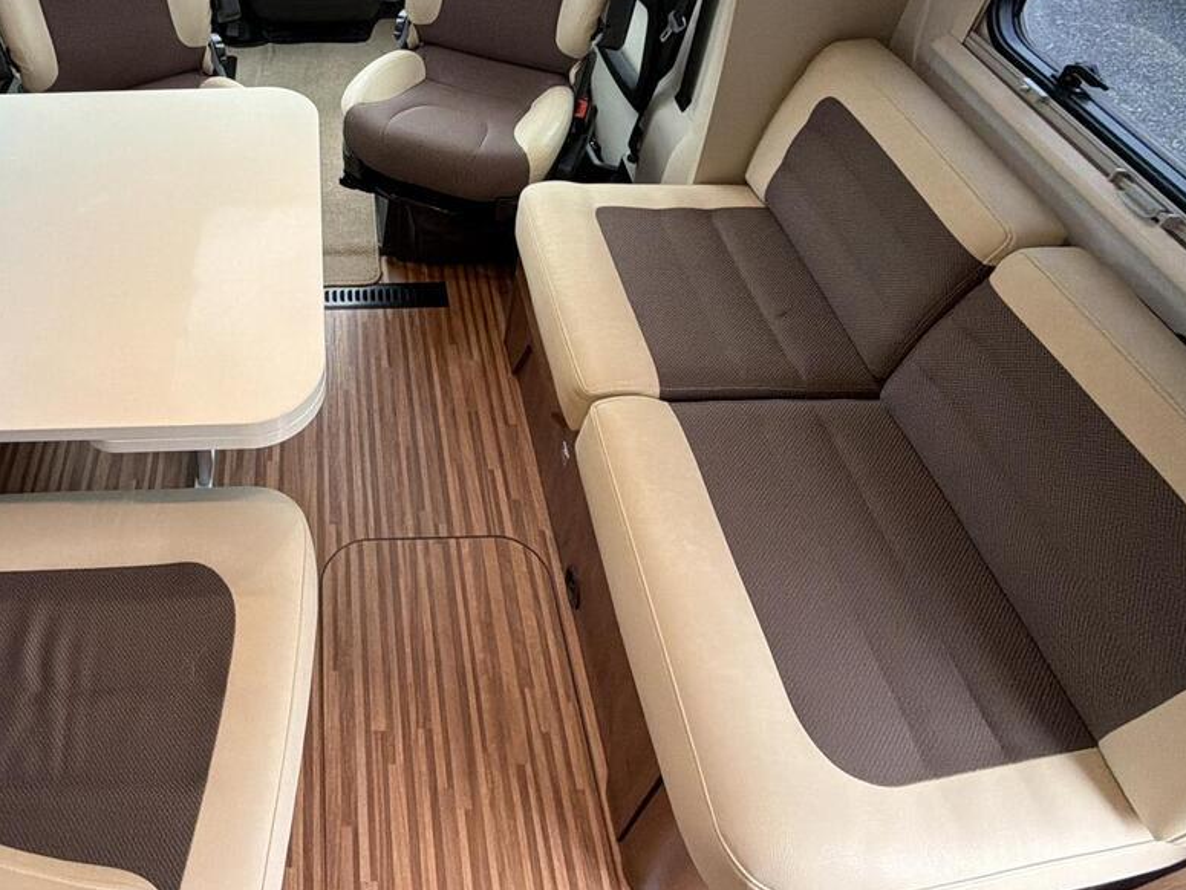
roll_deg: +2.2
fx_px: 891
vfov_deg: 49.4
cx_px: 317
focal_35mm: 26
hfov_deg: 63.9
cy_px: 153
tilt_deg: -39.7
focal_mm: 2.22
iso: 160
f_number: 2.2
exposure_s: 1/121
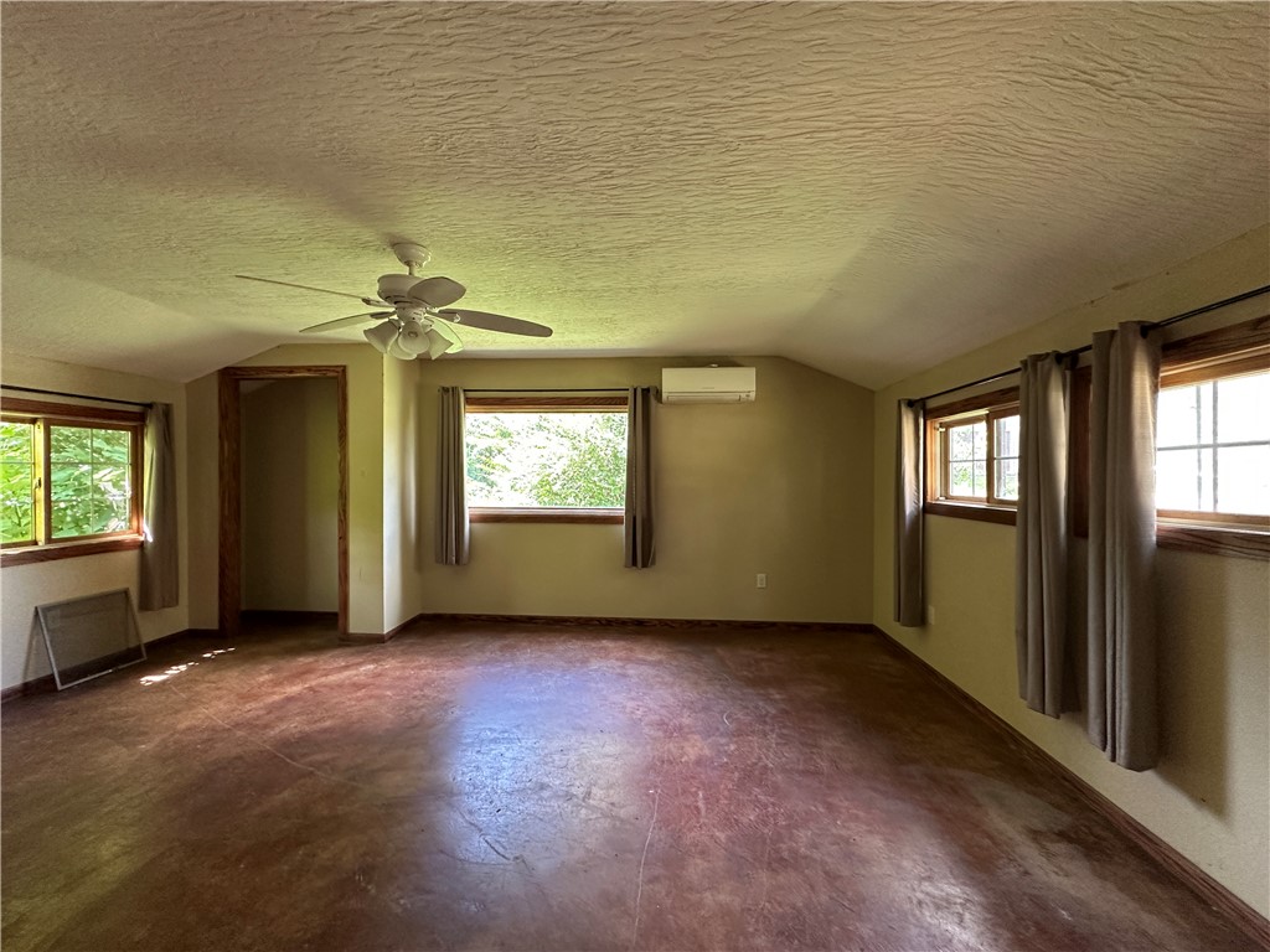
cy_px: 476
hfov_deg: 102.1
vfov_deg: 85.7
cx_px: 635
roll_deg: -0.3
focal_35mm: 14
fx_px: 514
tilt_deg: -1.1
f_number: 2.2
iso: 320
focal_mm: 2.22
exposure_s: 1/78
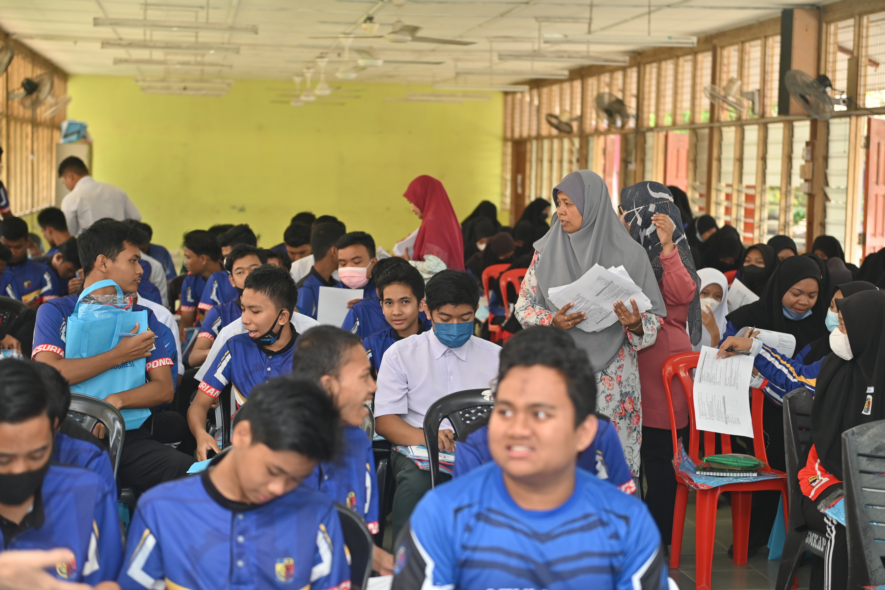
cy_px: 295
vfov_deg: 19.4
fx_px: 1720
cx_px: 442
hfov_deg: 28.9
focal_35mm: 70
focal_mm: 70
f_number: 2.8
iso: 640
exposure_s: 1/250
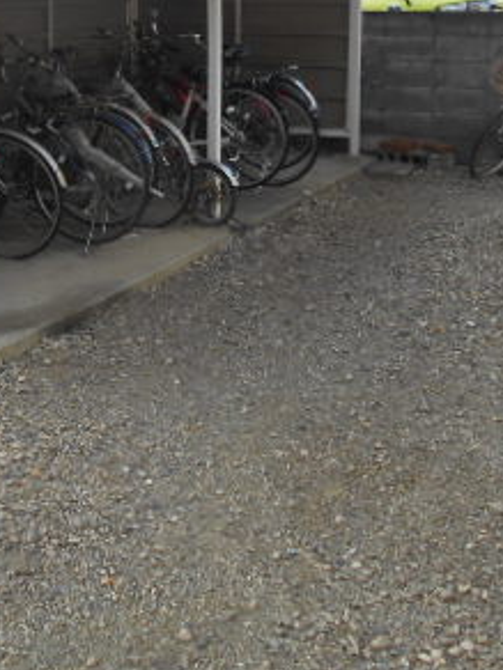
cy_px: 126
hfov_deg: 24.8
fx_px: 1104
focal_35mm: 57
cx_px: 41
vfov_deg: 32.8
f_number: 3.2
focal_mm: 4.6
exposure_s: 1/320
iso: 80
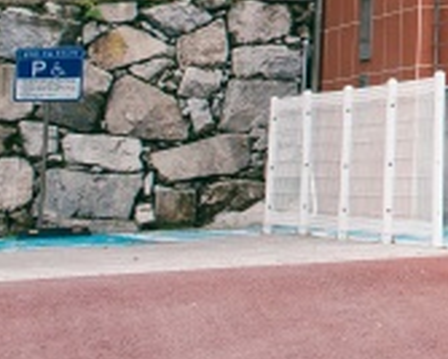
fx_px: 3053
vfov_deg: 6.4
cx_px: 1266
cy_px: -484
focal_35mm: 230
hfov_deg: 7.5
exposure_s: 1/800
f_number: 7.1
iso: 400
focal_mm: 41
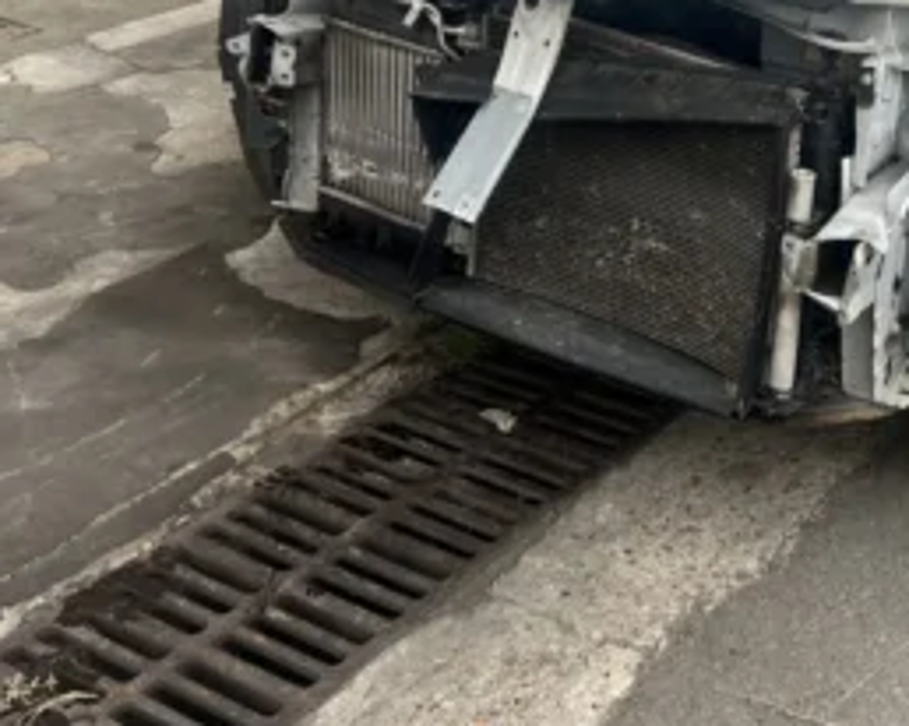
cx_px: 913
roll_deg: -5.4
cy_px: 18
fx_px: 1586
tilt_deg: -16.1
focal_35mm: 59
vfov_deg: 24.7
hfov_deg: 29.8
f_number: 1.5
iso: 50
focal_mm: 5.7
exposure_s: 1/775
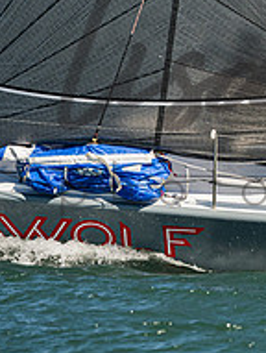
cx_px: 471
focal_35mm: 1166
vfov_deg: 1.7
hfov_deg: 1.3
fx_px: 11907
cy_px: 51
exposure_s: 1/1600
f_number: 9
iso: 400
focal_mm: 400
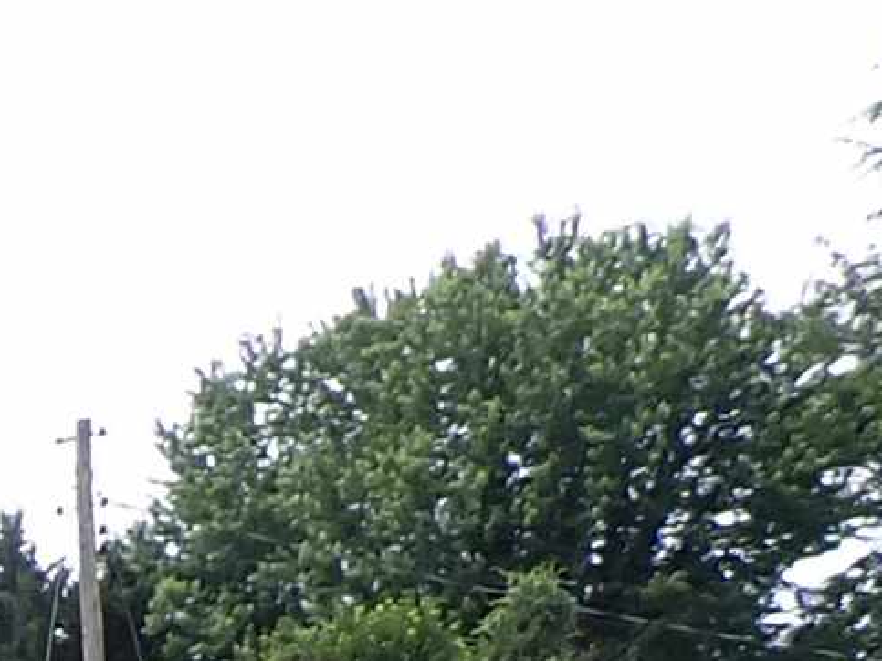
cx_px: -1850
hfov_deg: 9.5
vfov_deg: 8.3
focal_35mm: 159
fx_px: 4050
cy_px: 1751
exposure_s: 1/800
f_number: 2.8
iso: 100
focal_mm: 4.5
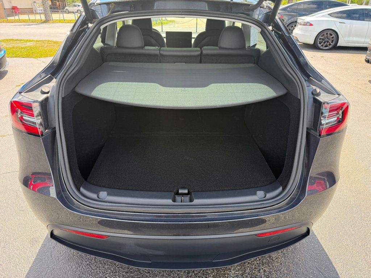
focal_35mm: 24
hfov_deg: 71.6
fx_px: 257
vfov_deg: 56.8
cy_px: 139
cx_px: 186
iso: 100
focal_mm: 6.76
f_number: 1.78
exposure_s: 1/559
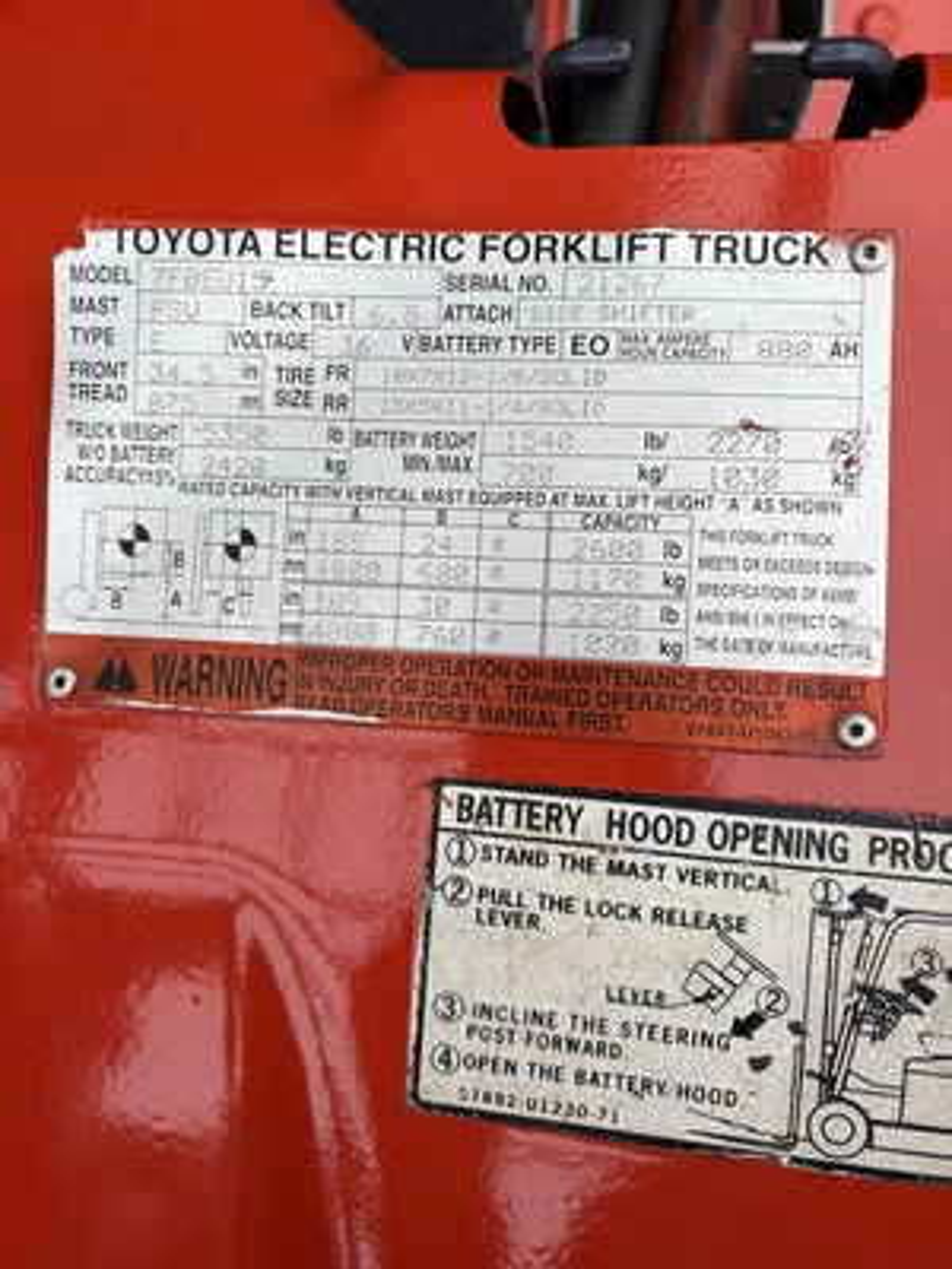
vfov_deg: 67.3
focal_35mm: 26
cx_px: 476
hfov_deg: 53.1
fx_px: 953
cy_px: 634
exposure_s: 1/285
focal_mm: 5.96
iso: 40
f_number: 1.6
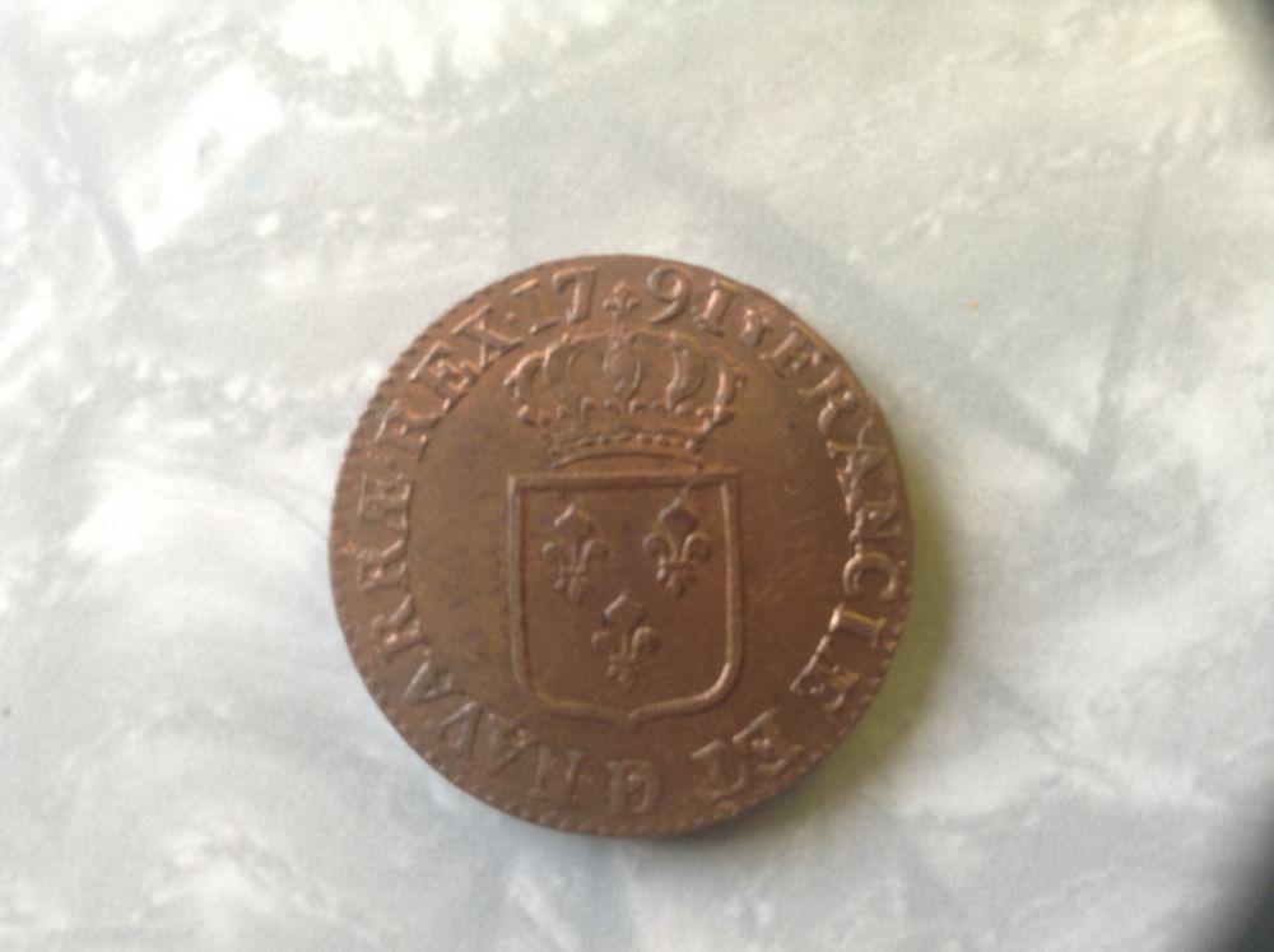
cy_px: 476
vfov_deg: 42.8
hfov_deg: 55.4
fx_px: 1213
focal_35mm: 33
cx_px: 637
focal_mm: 3.3
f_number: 2.4
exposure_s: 1/24
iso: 50
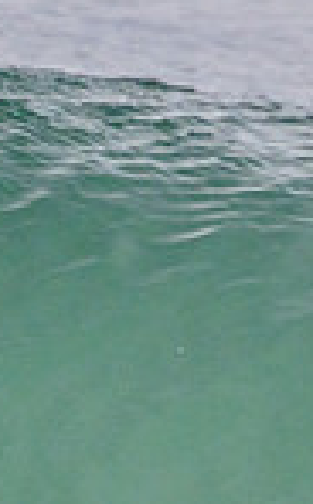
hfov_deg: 0.4
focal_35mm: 3205
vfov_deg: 0.7
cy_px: 642
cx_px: 37
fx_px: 43914
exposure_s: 1/2000
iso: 2200
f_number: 11
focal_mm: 800
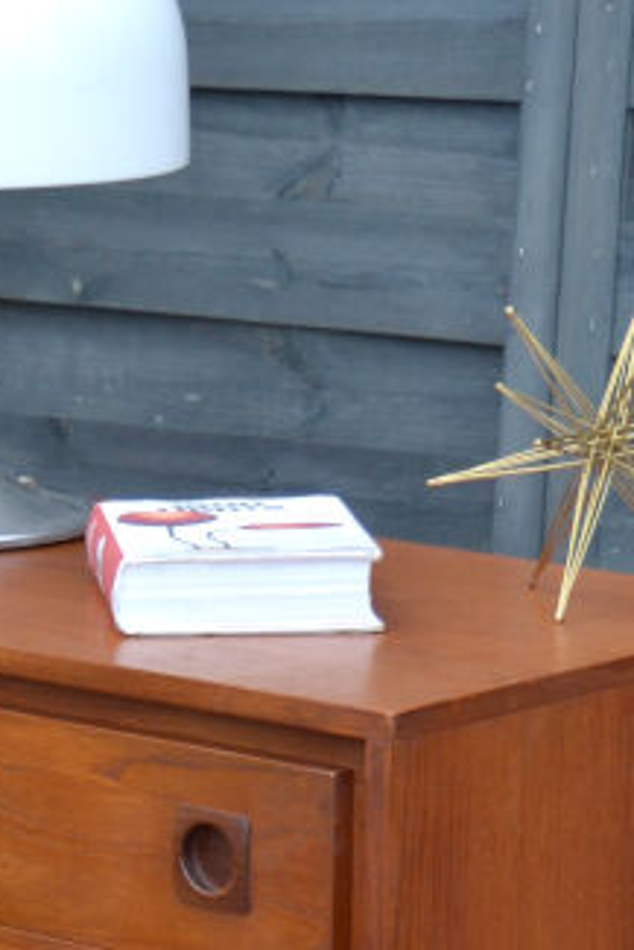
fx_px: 4090
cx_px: 231
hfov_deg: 8.9
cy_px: 1222
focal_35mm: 155
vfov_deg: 12.8
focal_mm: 32
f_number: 4.5
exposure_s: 1/125
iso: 250
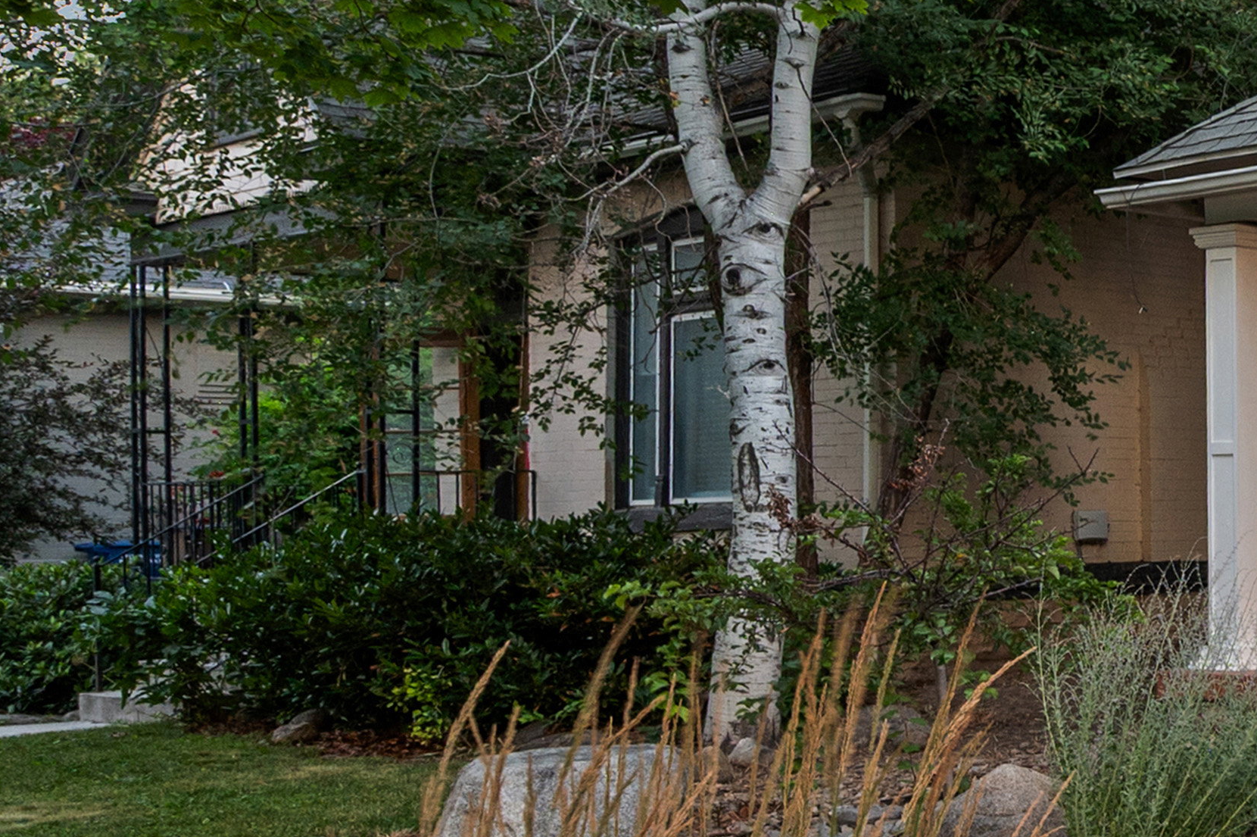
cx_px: 2188
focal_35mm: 51
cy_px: 413
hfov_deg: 23.3
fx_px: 1780
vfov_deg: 26.5
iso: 500
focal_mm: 14
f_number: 7.1
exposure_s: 1/5
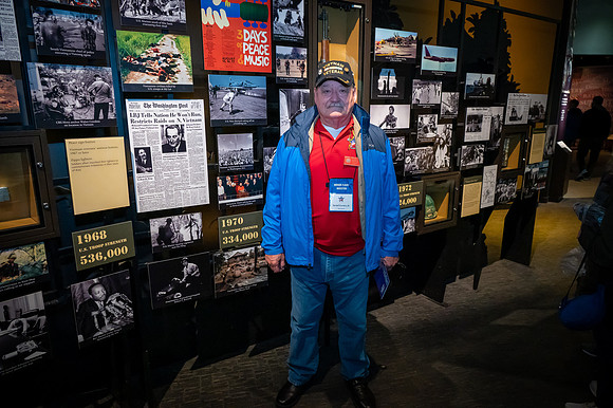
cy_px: 204
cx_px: 306
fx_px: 408
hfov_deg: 73.8
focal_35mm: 24
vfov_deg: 53.1
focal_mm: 24
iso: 8000
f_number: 5.6
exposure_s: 1/50
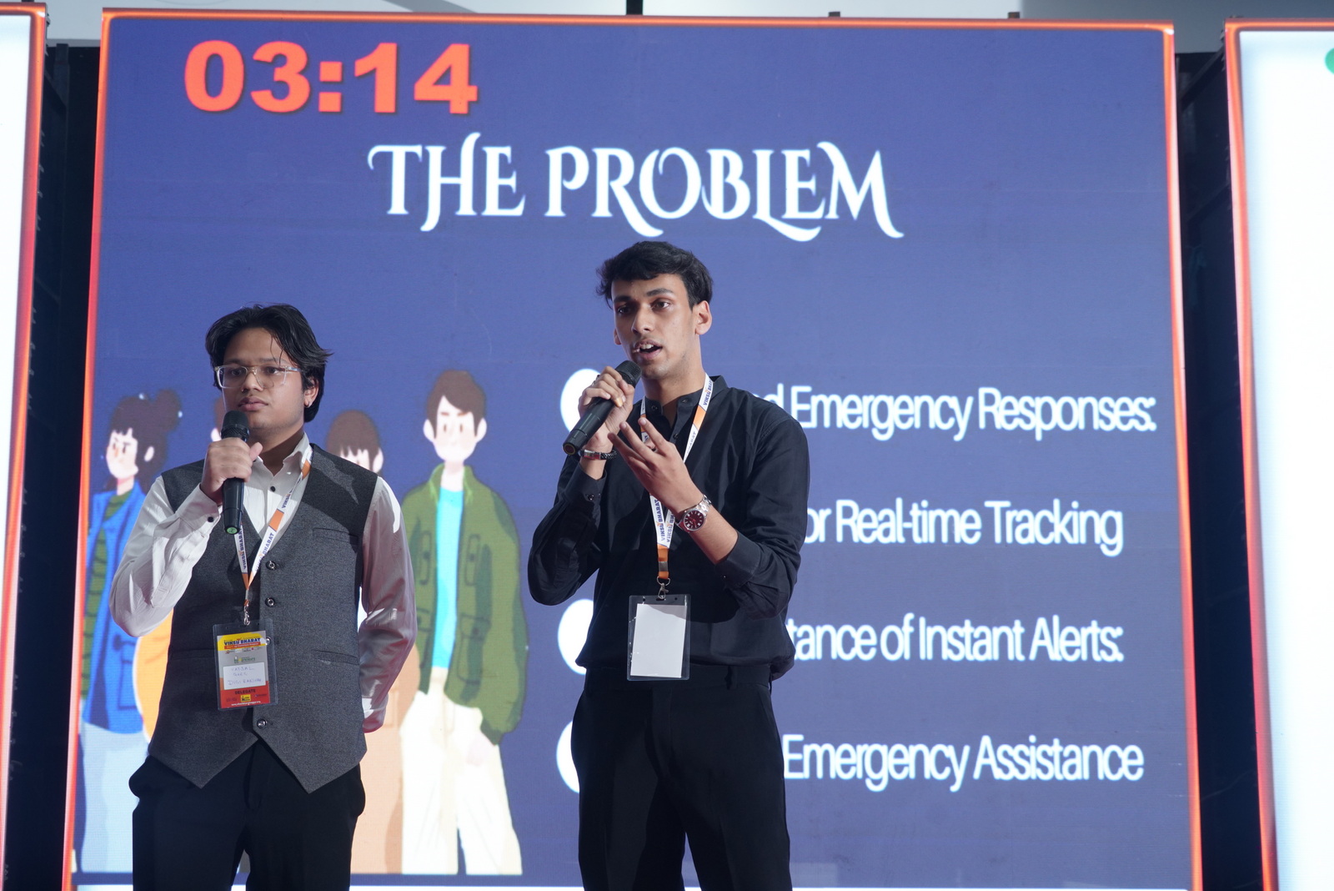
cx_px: 667
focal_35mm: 62
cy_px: 446
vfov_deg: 21.9
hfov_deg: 32.4
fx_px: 2298
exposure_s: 1/160
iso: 1250
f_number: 5
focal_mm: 62
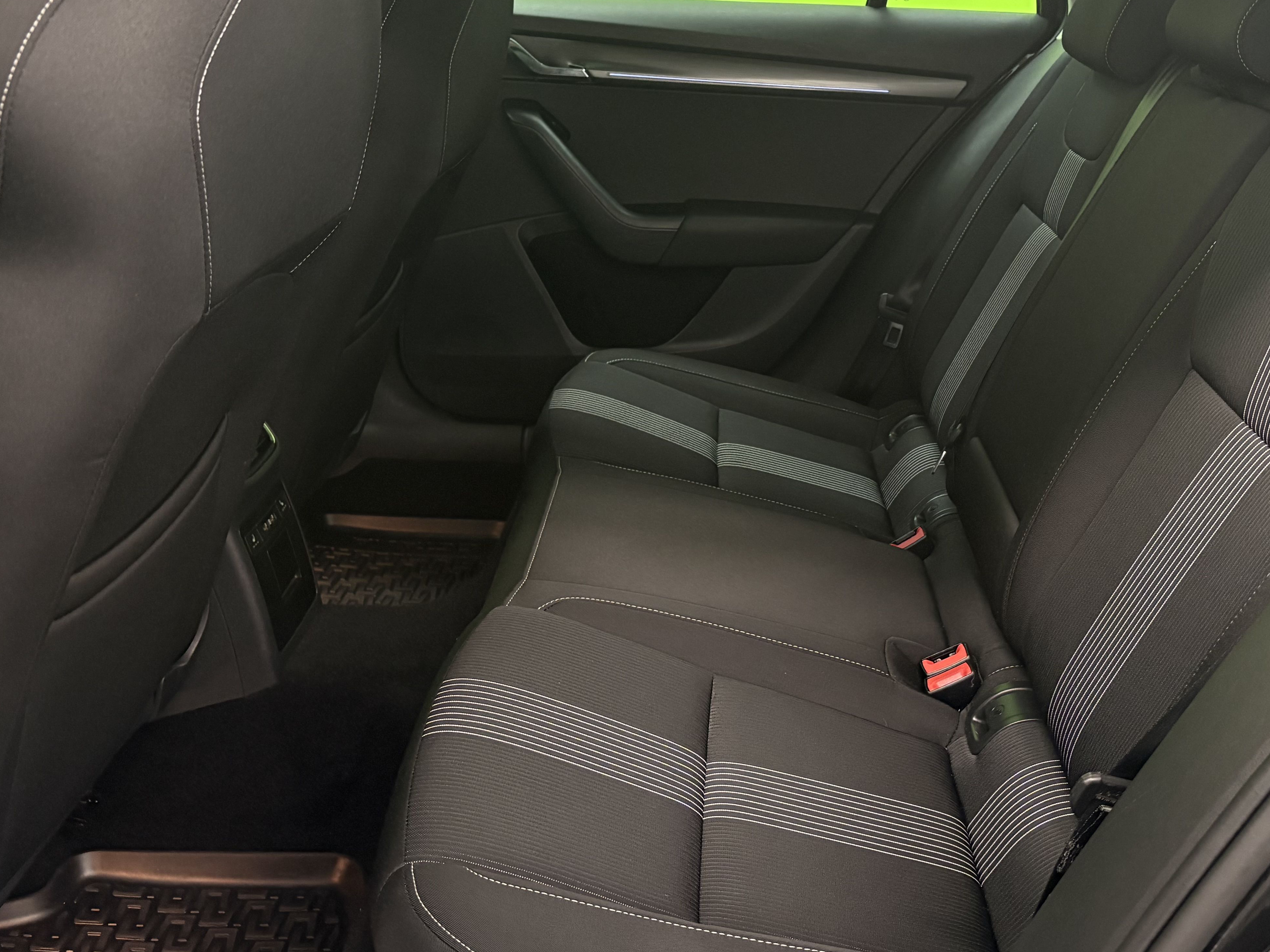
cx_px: 765
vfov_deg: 37.5
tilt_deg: -16.7
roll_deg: -3.8
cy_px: 369
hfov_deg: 48.7
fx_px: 1394
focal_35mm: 38
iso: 400
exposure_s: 1/50
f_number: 1.6
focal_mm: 5.96
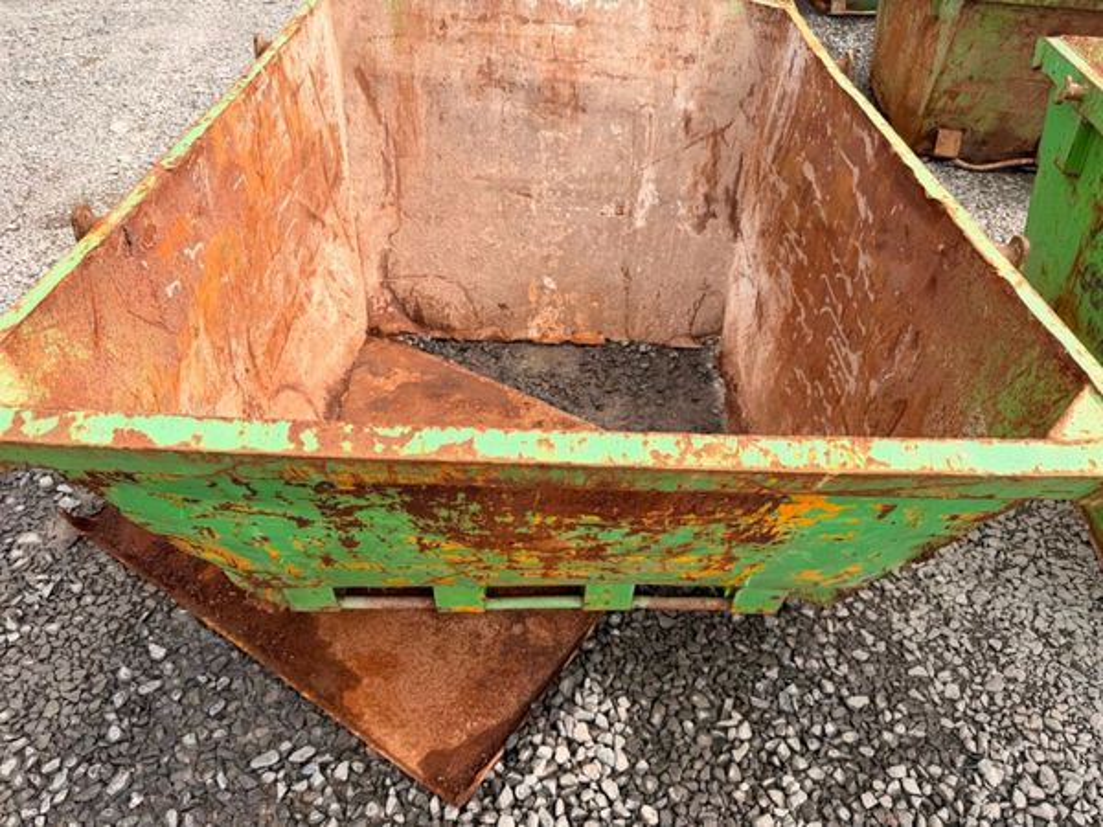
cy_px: 414
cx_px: 552
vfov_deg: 56.8
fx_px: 765
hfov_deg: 71.6
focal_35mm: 24
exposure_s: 1/1653
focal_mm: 6.76
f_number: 1.78
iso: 80
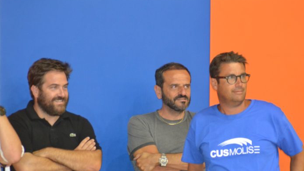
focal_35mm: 284
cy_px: 96
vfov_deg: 4.3
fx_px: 2290
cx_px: 152
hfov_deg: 7.6
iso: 3200
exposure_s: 1/60
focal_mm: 180
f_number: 4.5
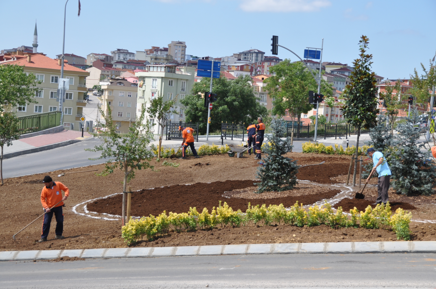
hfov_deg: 22.6
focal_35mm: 90
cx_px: 218
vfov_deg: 15.2
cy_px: 144
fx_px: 1089
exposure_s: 1/500
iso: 200
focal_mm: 60
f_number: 5.6
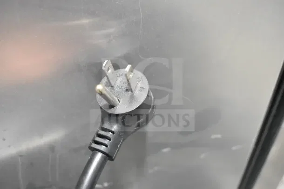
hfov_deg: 53.1
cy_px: 94
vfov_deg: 36.9
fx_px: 284
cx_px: 142
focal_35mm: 36
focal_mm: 24
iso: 6400
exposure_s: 1/200
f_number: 4.5
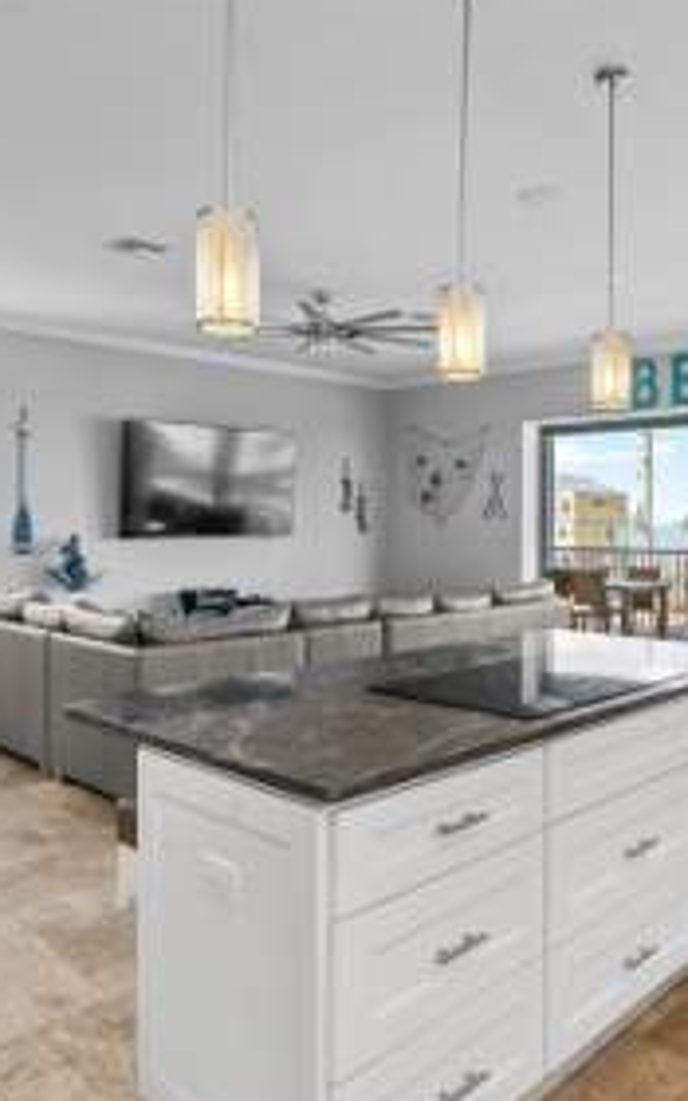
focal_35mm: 28
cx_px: 480
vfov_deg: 66.4
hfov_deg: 43.7
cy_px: 515
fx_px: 840
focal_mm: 16
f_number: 8
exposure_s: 1/50
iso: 400
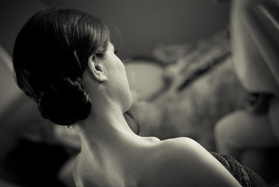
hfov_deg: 27.0
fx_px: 582
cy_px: 94
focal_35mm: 75
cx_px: 140
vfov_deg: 18.2
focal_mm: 50
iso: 400
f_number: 2
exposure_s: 1/50
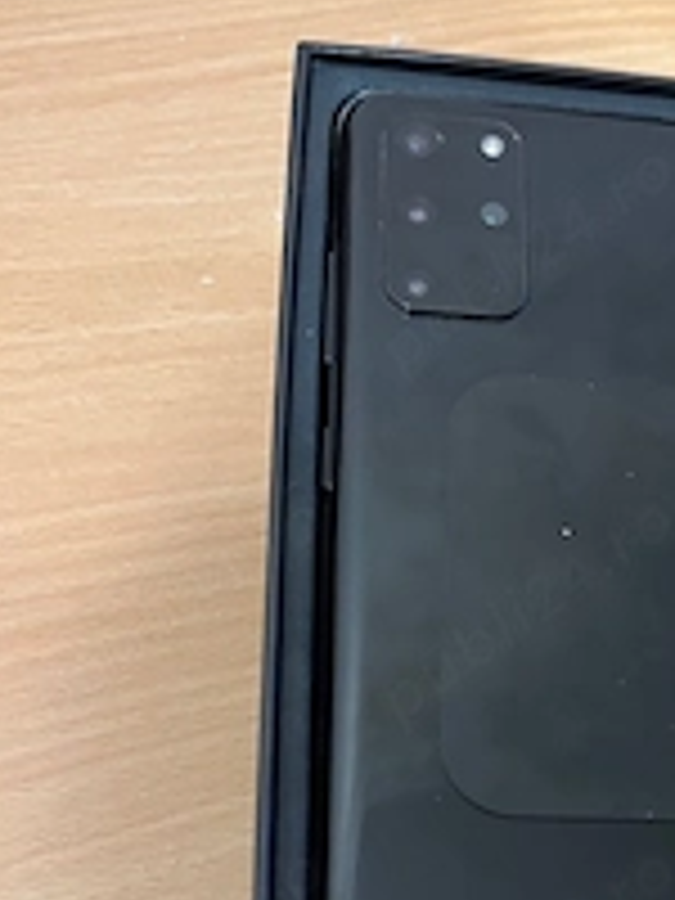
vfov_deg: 36.0
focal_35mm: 52
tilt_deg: -66.6
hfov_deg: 27.0
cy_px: 666
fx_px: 1352
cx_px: 616
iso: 500
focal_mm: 5.7
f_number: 1.5
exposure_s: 1/33
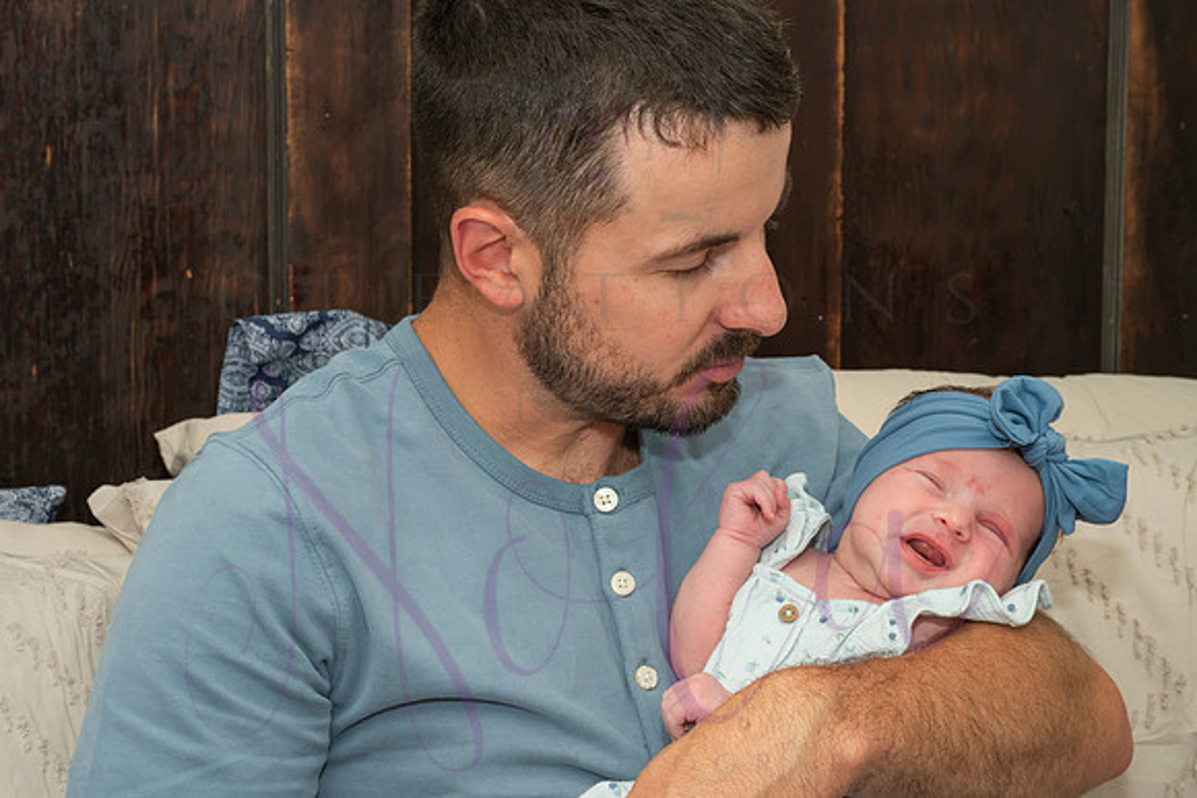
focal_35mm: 79
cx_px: 584
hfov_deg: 25.6
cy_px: 389
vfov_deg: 17.2
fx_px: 2636
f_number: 14
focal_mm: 76
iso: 800
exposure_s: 1/320
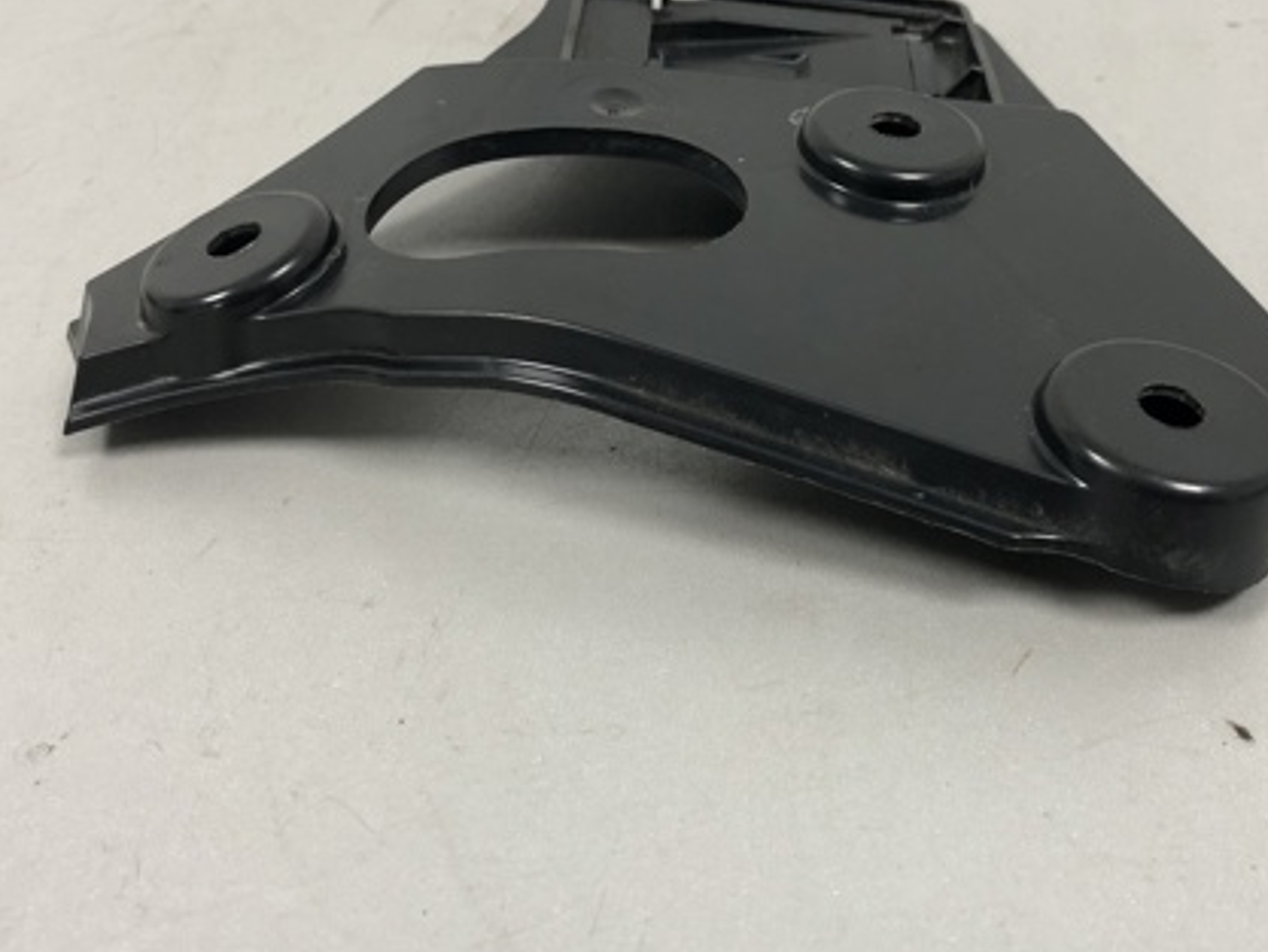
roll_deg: +3.0
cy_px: 395
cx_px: 727
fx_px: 1576
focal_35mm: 43
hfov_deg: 43.7
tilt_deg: -39.1
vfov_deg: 33.5
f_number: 1.8
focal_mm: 4
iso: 40
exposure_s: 1/33
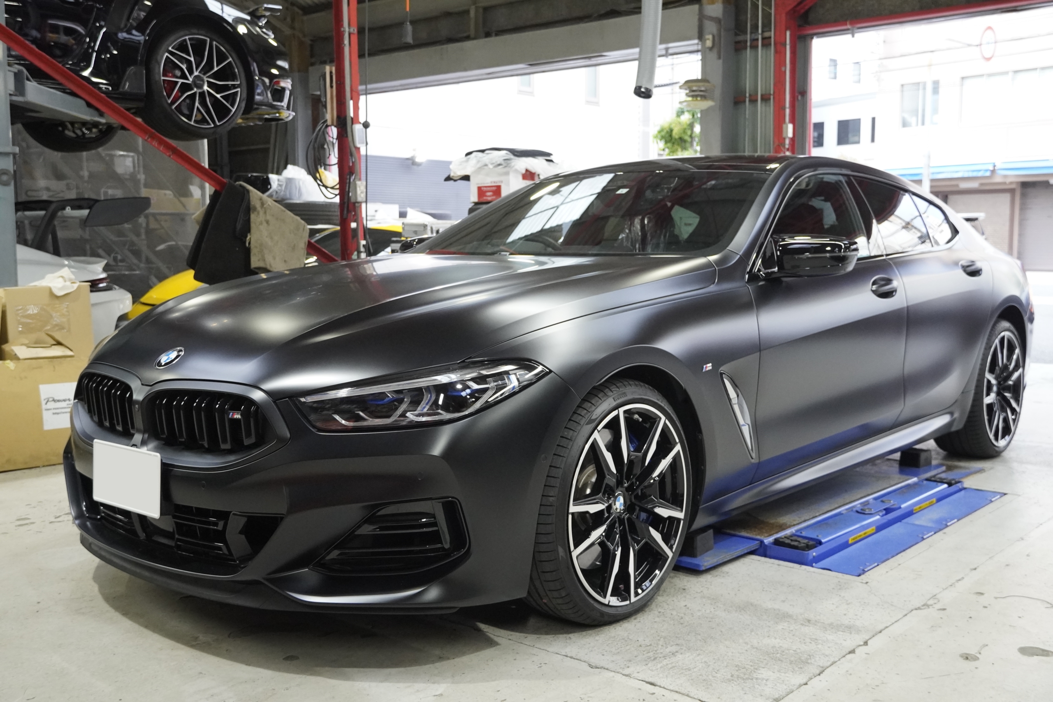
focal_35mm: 38
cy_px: 351
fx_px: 1097
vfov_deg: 35.5
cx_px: 526
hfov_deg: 51.3
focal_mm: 25
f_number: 4
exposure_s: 1/160
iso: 2500
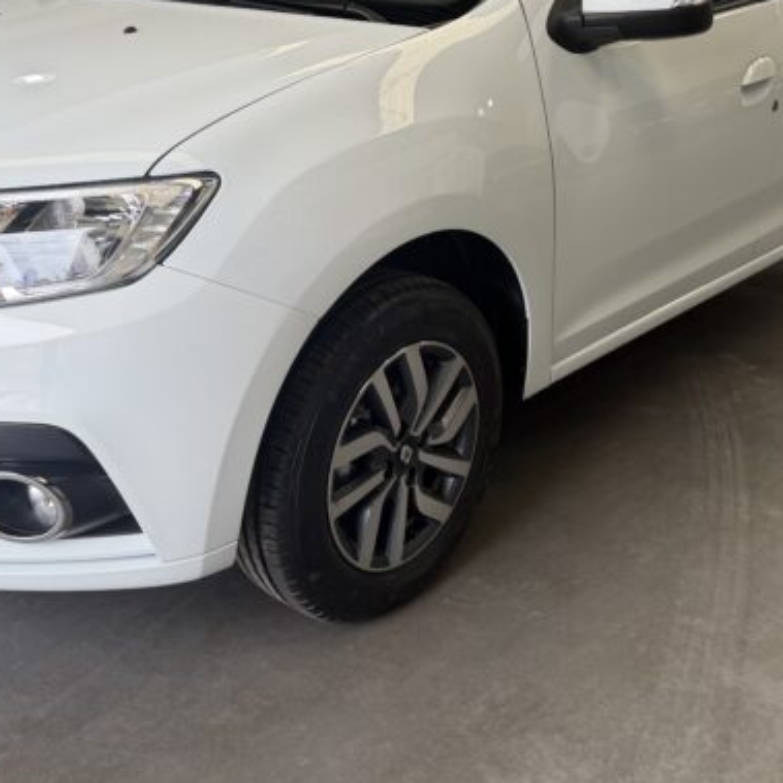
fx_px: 1100
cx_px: 370
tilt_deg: -17.8
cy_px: 209
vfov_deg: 38.3
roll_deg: -0.4
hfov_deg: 39.2
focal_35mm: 43
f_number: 1.78
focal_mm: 6.76
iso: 64
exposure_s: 1/173
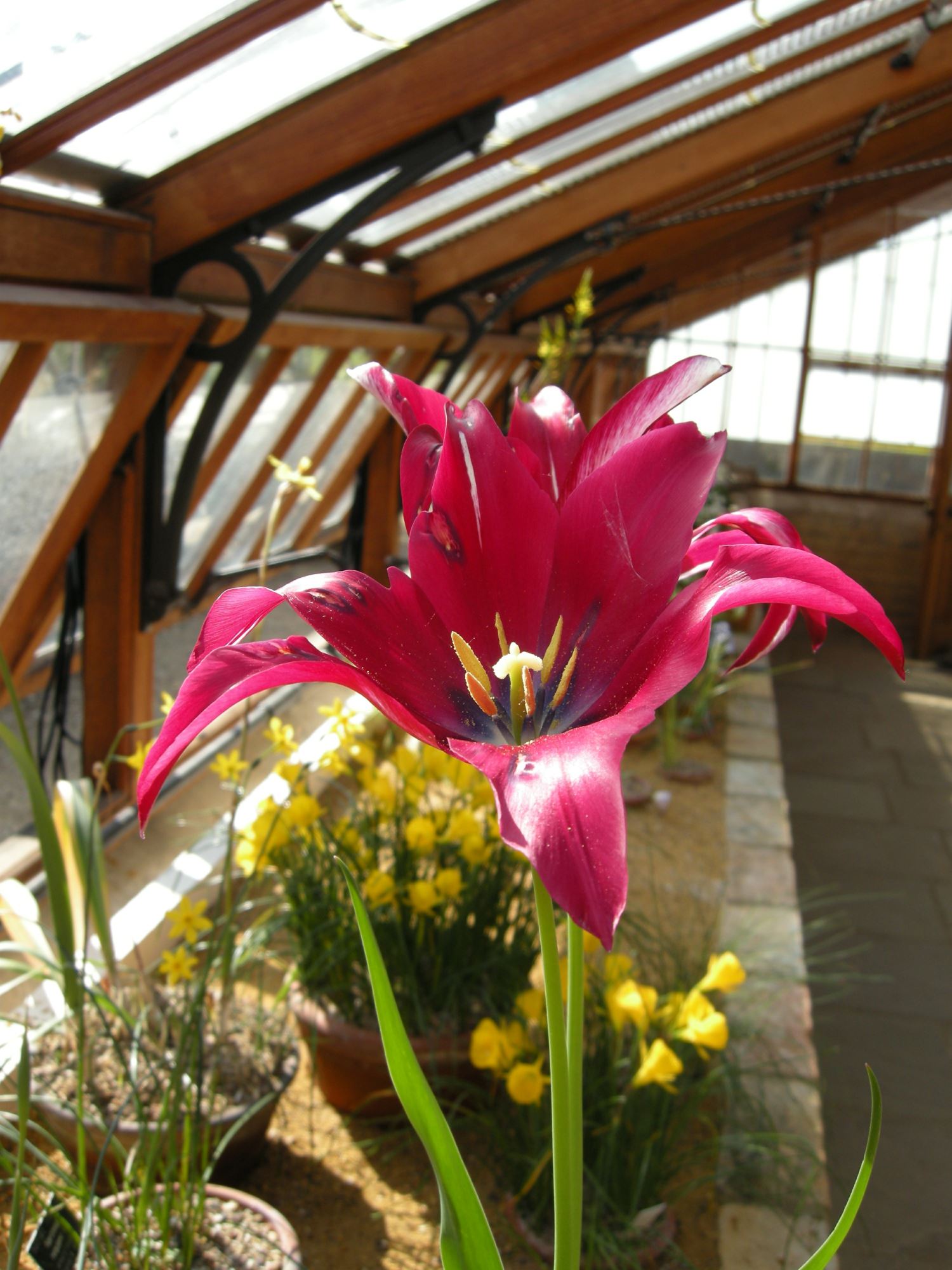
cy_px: 635
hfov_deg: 40.7
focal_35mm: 35
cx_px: 476
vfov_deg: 52.6
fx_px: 1283
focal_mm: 7.5
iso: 64
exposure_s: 1/140
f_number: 4.3
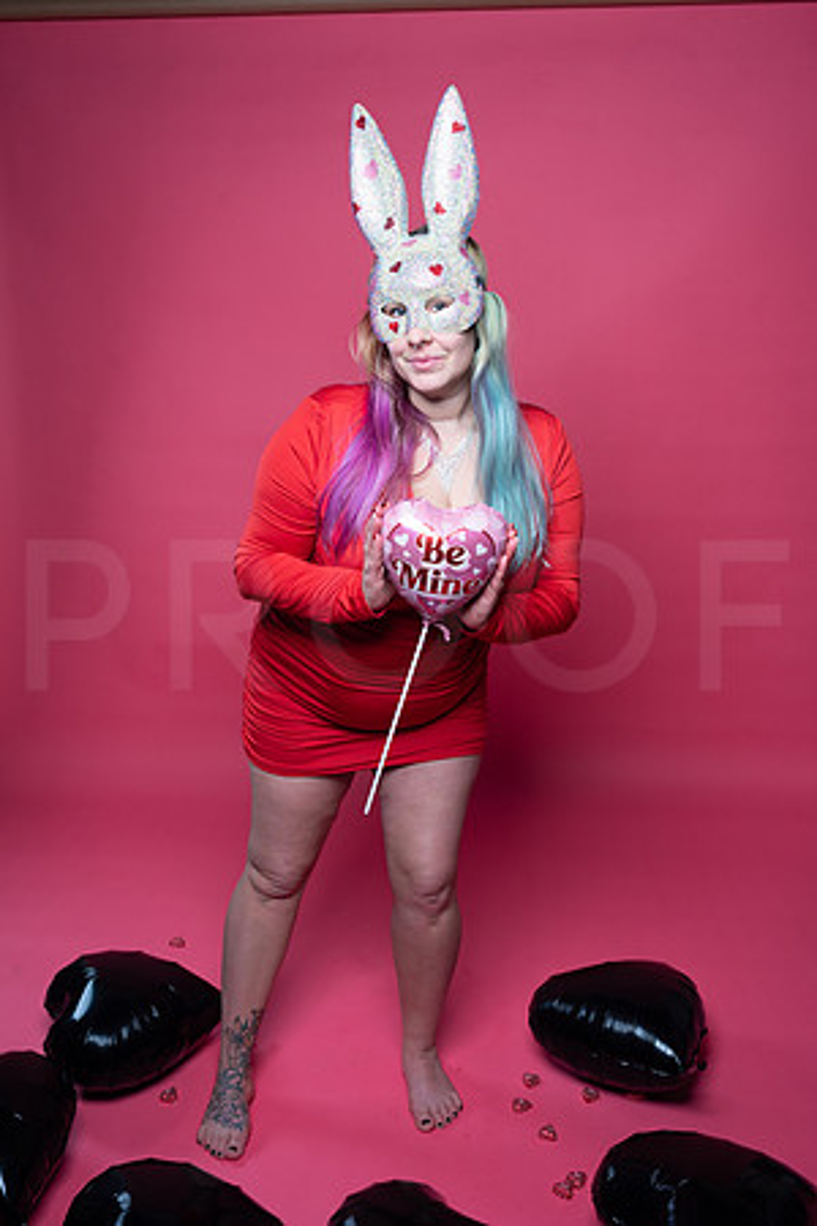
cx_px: 408
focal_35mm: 35
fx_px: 1191
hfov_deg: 37.9
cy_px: 613
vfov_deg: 54.4
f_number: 8
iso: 100
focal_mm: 35
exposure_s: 1/160
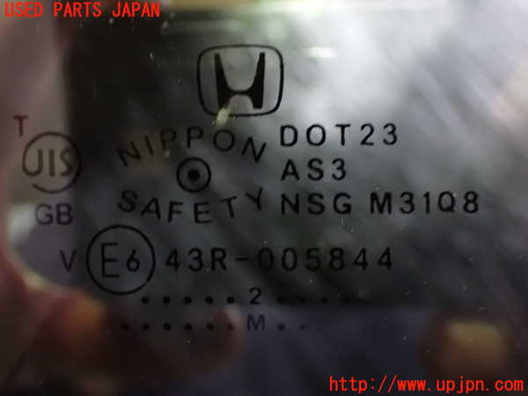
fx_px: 717
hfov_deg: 40.4
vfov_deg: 30.9
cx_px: 264
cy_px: 198
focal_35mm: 47
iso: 1600
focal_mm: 8.4
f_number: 3.1
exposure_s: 1/8
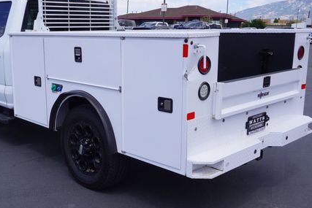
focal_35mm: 45
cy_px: 112
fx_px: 390
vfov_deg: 29.9
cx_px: 102
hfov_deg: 43.0
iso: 100
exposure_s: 1/160
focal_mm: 20
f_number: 10
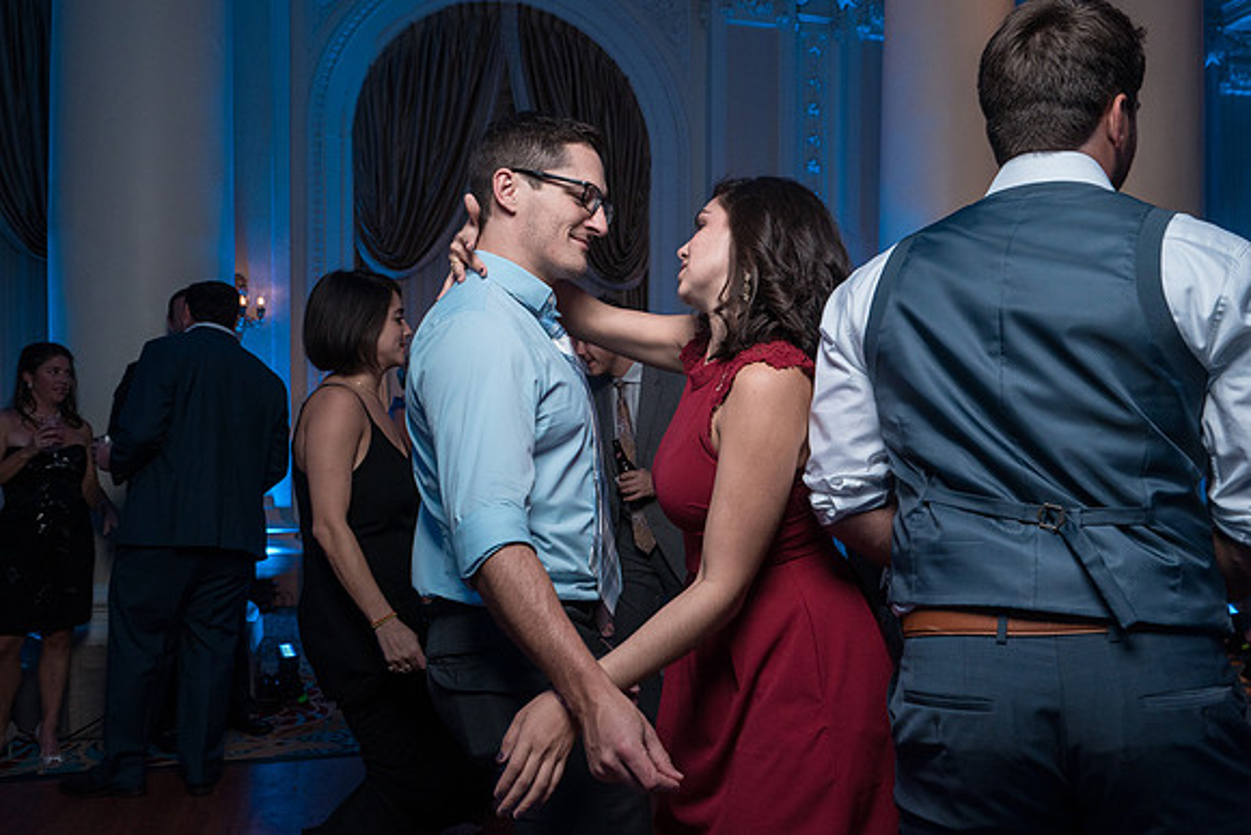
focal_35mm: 31
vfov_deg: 42.7
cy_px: 453
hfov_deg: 60.7
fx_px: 1066
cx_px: 678
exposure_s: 1/200
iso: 2000
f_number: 5.6
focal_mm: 28
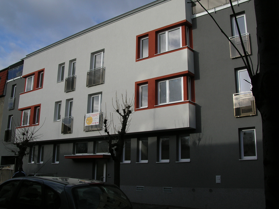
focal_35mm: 36
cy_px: 104
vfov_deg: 39.6
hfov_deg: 51.4
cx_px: 140
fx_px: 290
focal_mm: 6
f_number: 3.7
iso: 50
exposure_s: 1/784
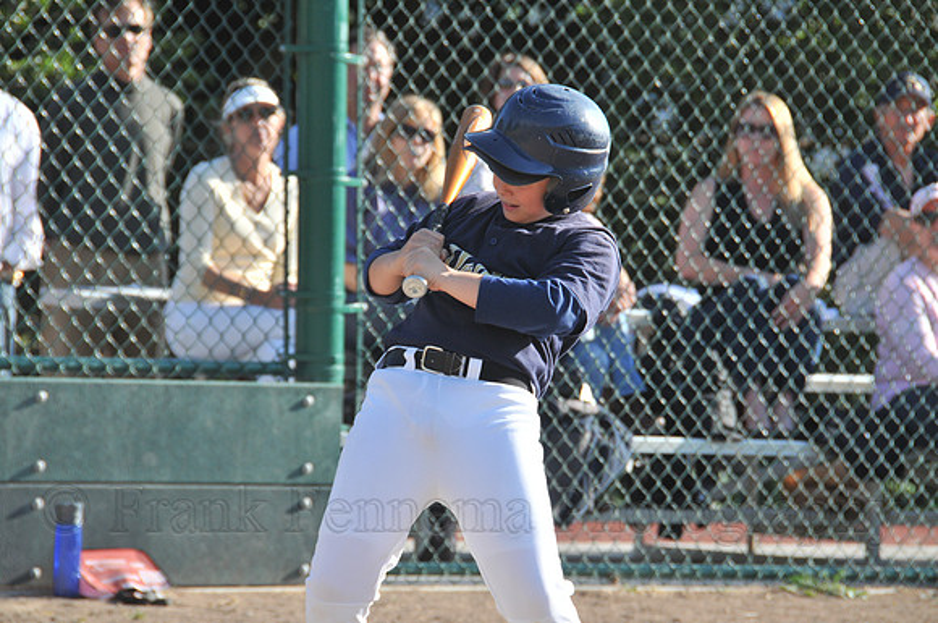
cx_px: 469
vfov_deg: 5.4
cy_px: 312
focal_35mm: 255
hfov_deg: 8.1
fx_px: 6635
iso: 400
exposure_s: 1/500
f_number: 8
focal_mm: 170
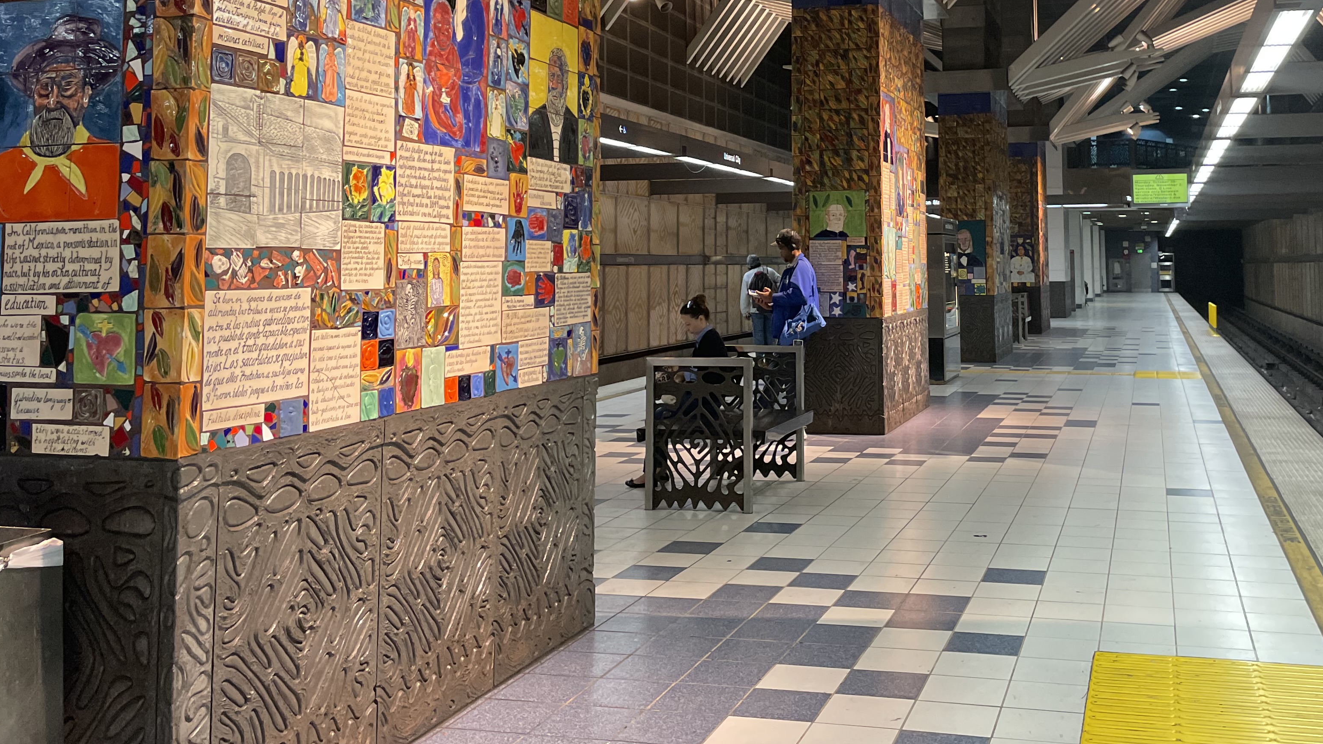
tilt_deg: +4.1
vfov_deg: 31.2
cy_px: 151
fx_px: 1298
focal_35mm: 37
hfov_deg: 53.6
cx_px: 805
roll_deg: +1.2
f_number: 1.6
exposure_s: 1/60
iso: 320
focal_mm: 4.2
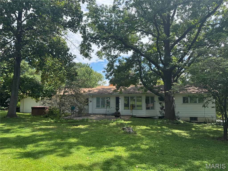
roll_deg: -0.4
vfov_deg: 56.8
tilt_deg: +5.0
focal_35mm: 24
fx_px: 158
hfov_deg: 71.6
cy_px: 86
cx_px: 114
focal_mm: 6.76
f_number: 1.78
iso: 80
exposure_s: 1/1425
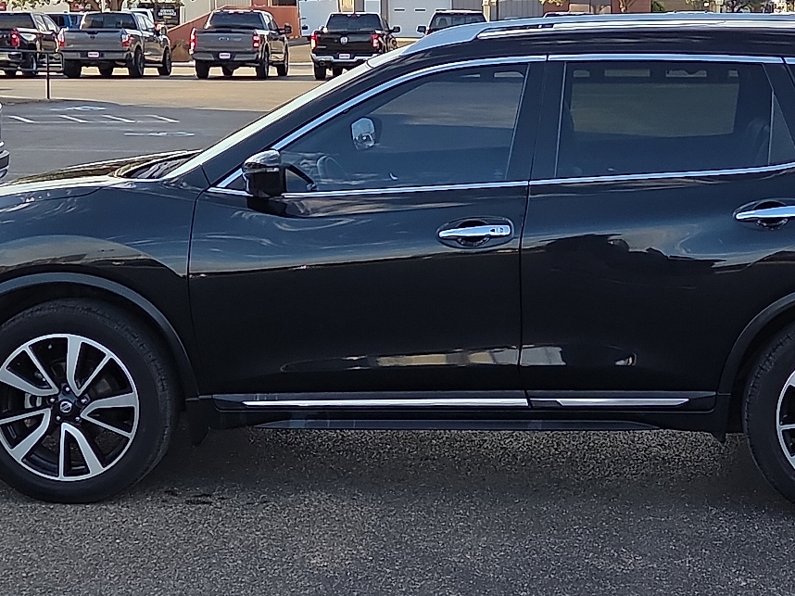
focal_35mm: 69
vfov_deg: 21.3
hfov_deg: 28.1
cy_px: 252
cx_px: 454
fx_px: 1584
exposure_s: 1/1000
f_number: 1.8
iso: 25
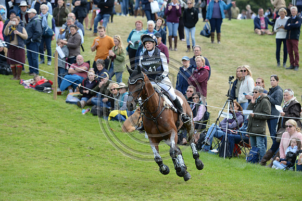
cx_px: 151
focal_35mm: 230
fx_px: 1928
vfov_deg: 6.0
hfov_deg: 9.0
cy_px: 100
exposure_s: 1/1000
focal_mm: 230
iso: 800
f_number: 6.3
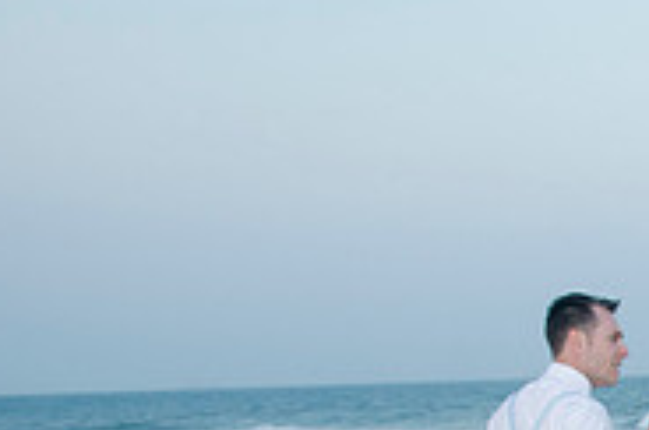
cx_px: 861
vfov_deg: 15.3
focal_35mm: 85
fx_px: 1530
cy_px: 560
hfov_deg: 21.5
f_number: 5.6
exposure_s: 1/50
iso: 100
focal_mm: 18
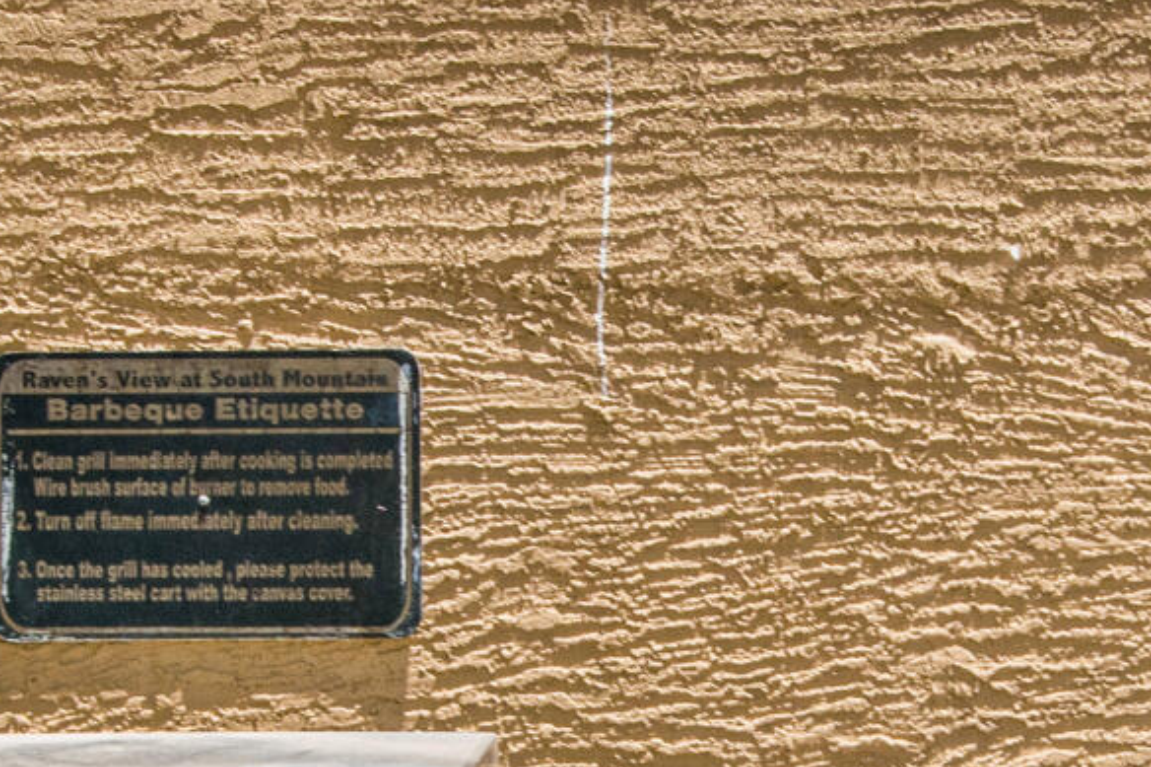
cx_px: 877
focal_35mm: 116
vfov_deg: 11.6
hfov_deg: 17.6
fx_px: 3694
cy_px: 976
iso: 100
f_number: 9
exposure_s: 1/200
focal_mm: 15
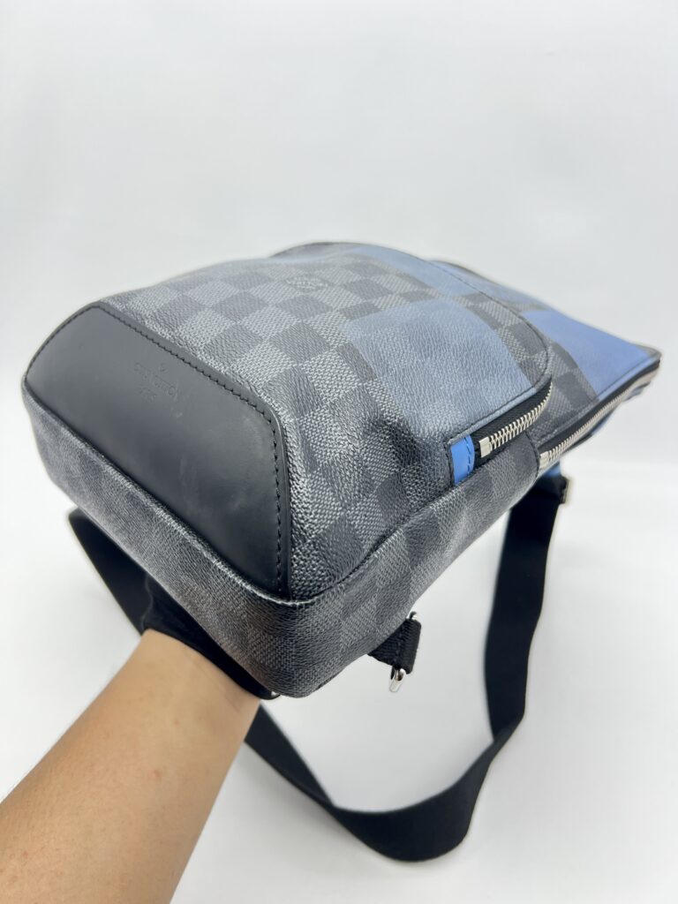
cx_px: 339
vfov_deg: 67.3
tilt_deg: -34.9
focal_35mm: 26
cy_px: 452
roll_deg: +2.6
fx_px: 679
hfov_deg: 53.1
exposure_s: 1/100
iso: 64
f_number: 1.5
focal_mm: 5.7
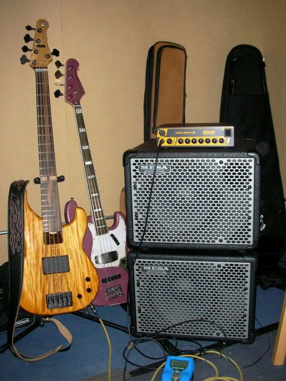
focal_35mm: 35
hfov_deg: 40.7
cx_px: 143
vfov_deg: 52.6
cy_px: 190
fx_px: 386
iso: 136
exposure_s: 1/60.1
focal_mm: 5.8
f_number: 3
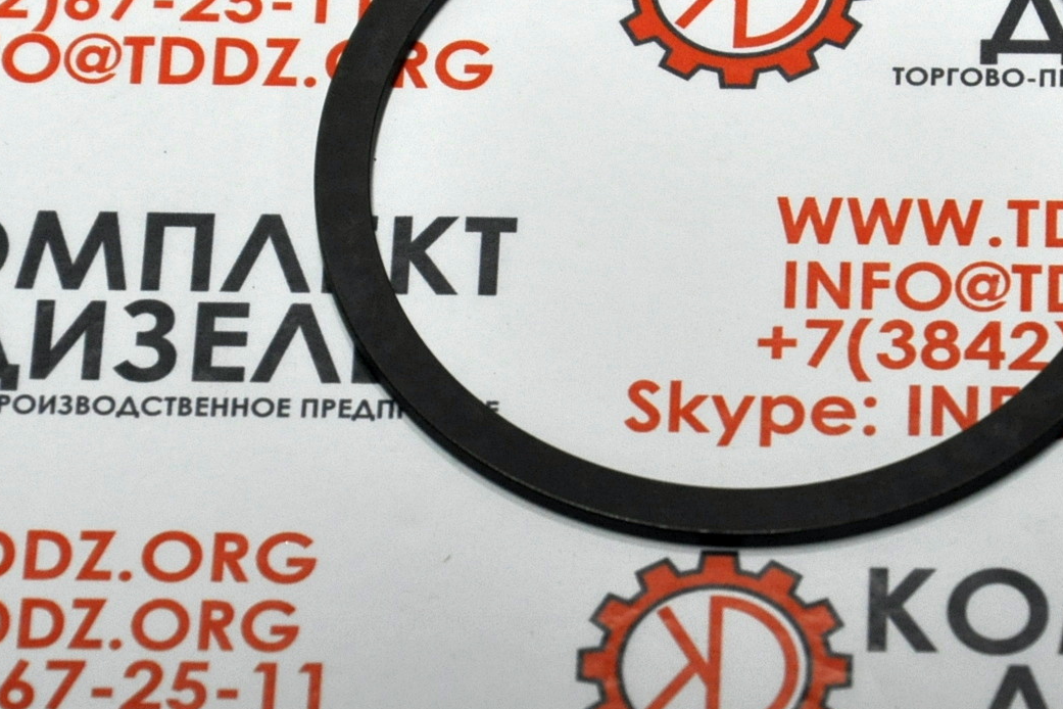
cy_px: 185
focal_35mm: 324
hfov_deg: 6.4
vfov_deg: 4.2
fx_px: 9567
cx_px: 709
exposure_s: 1/250
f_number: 8
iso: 800
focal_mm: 105
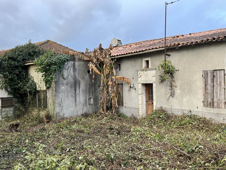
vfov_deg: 53.1
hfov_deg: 67.3
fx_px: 170
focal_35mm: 26
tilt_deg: -0.5
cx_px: 113
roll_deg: +1.7
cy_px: 85
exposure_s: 1/222
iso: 40
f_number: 1.6
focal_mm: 5.1
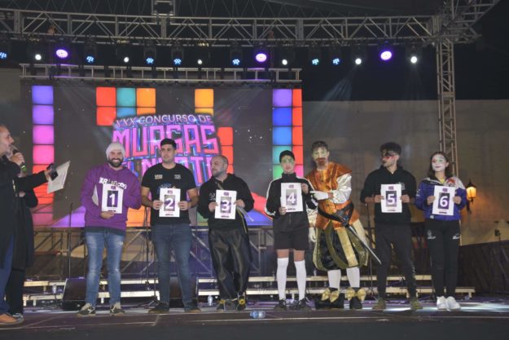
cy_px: 170
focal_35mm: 60
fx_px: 848
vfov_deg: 22.6
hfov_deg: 33.4
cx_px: 254
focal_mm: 40
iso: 500
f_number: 7.1
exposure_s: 1/60
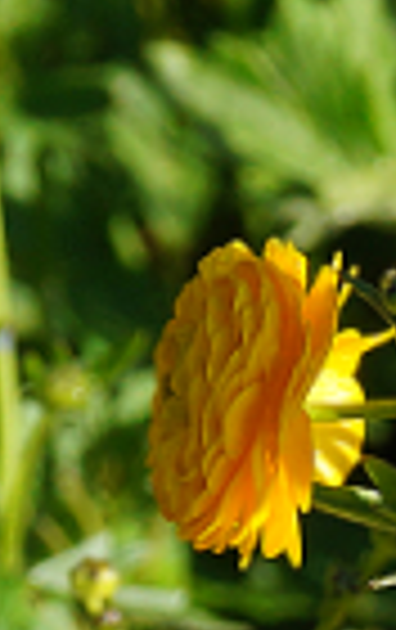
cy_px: 684
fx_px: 10135
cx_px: -158
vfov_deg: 3.6
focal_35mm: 589
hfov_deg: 2.2
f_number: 10
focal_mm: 45
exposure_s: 1/125
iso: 100
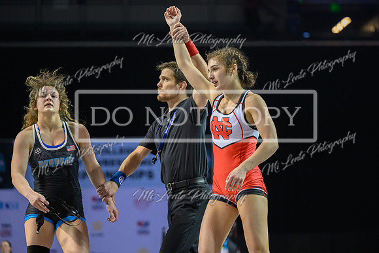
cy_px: 119
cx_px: 203
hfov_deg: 15.8
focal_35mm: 130
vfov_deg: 10.6
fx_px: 1364
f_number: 2.8
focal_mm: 120
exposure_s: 1/800
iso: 4000
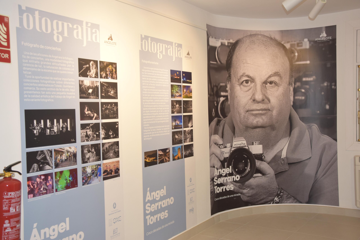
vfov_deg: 34.2
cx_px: 180
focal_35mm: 39
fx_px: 390
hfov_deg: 49.6
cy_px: 120
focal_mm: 26
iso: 400
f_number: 5.6
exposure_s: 1/125
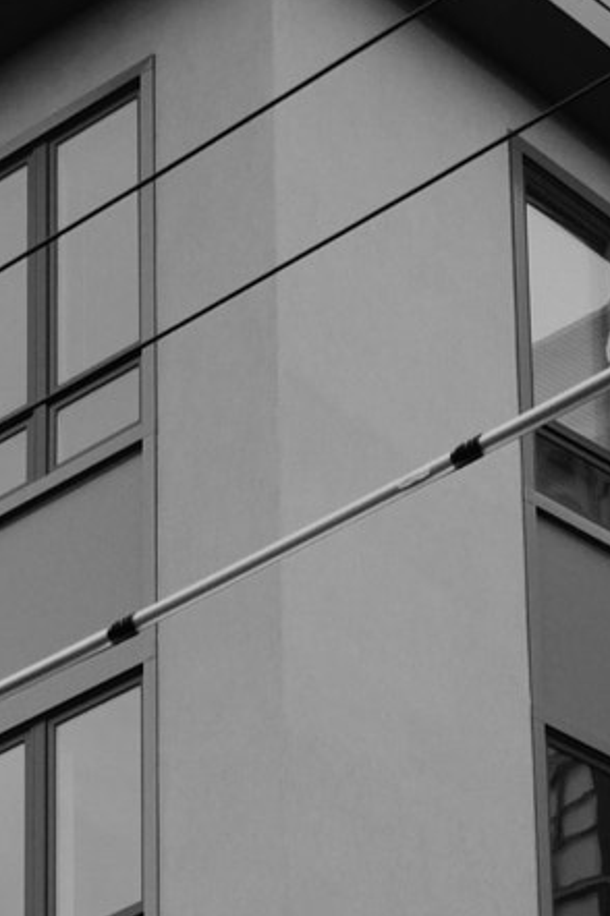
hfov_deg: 7.1
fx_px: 4887
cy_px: 1347
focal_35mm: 192
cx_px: 260
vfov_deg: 10.4
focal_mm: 35
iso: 800
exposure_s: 1/105
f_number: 2.8
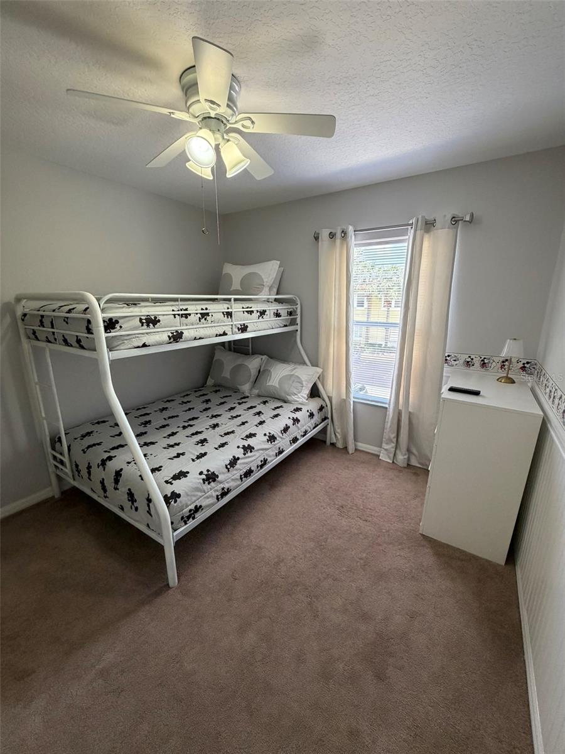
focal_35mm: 14
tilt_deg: -14.2
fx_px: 305
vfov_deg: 102.1
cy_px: 377
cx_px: 282
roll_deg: -0.1
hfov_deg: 85.7
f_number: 2.2
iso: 320
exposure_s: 1/120
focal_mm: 2.22
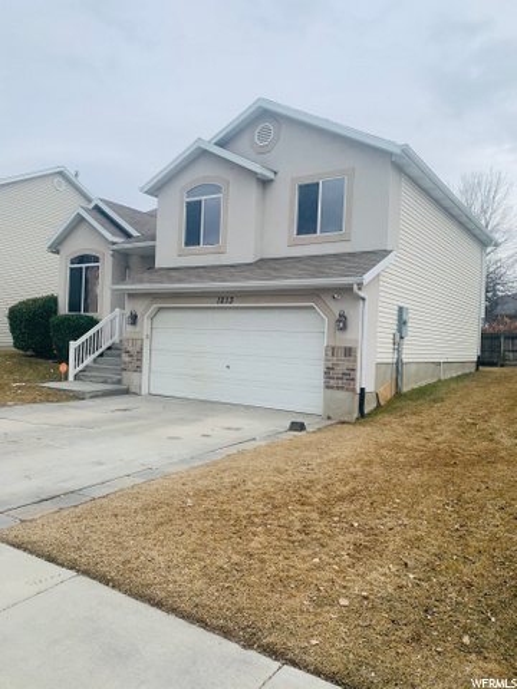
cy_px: 344
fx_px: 518
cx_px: 258
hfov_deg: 53.1
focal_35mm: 26
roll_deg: -1.7
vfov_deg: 67.3
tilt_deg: +0.7
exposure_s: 1/1610
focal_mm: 4.25
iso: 25
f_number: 1.8
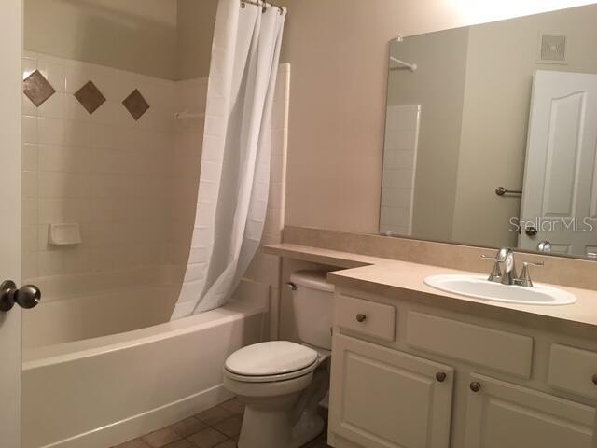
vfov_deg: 48.2
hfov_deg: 61.7
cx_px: 298
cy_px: 224
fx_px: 500
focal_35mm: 29
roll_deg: -2.3
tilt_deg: -4.4
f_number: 2.2
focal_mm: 4.15
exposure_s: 1/30
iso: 80
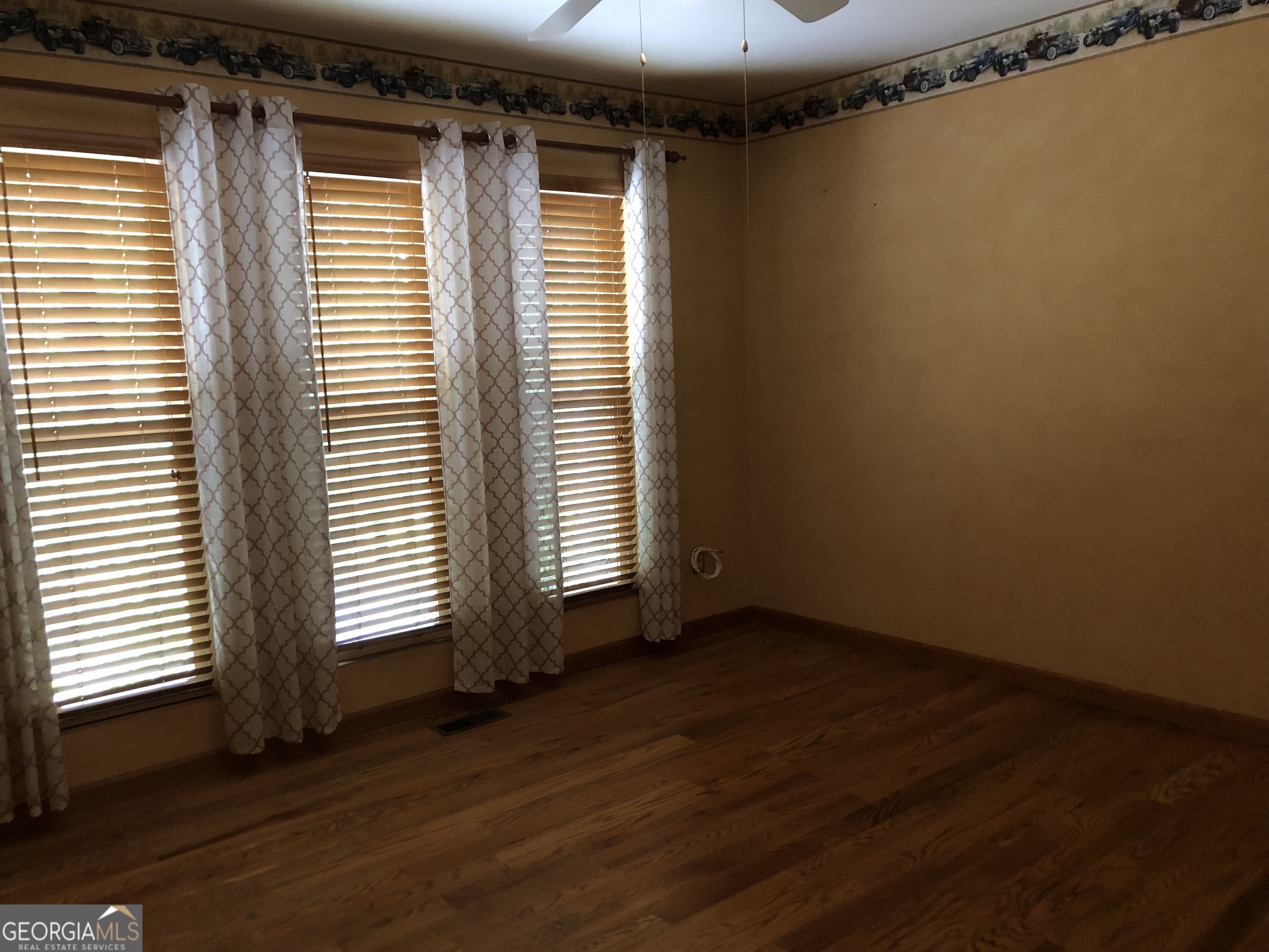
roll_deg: +2.7
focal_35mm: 28
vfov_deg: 49.7
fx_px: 1026
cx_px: 634
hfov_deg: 63.4
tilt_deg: -8.4
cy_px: 476
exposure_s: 1/11
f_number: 1.8
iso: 100
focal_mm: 3.99
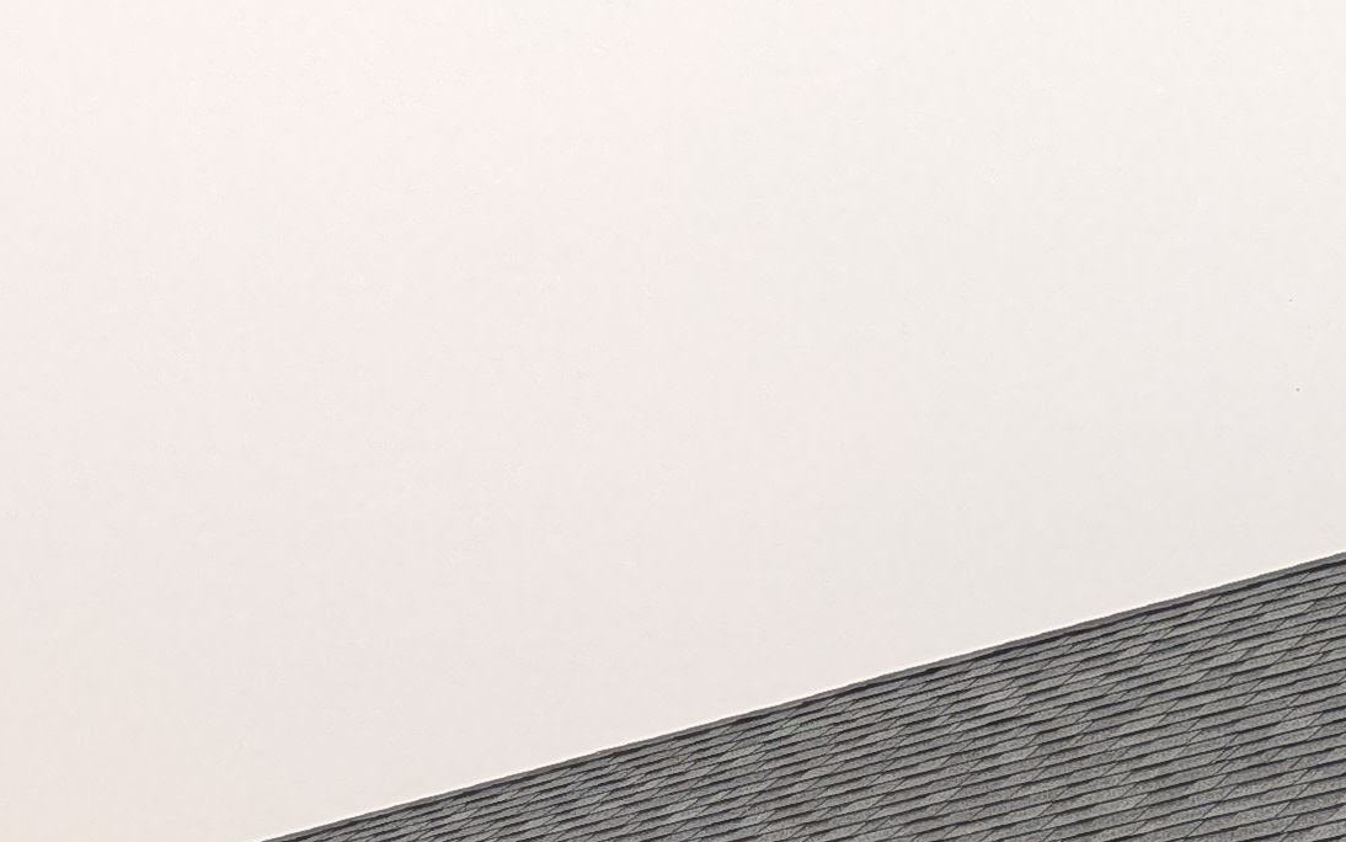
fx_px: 3412
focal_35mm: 93
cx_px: 274
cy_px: 1775
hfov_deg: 22.0
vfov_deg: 12.2
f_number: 1.7
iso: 29
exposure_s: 1/1080
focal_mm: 4.53
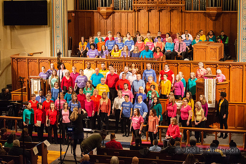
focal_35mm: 86
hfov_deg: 23.6
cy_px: 82
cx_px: 123
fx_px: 588
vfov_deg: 15.9
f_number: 2.8
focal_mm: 86
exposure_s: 1/200
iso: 6400
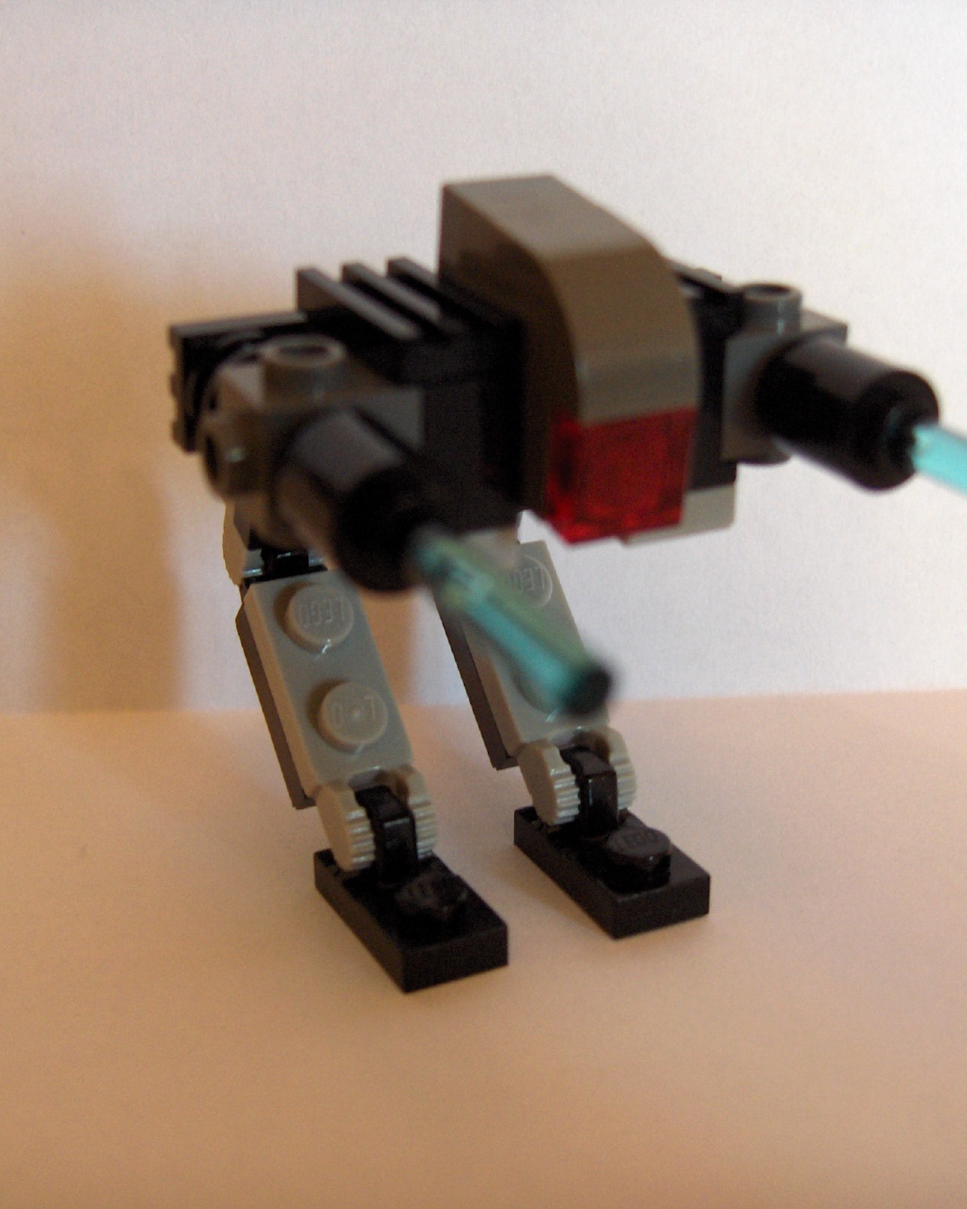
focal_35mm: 51
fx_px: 1825
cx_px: 541
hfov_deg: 29.7
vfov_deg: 36.7
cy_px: 606
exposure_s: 1/74.4
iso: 200
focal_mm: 8
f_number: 2.8
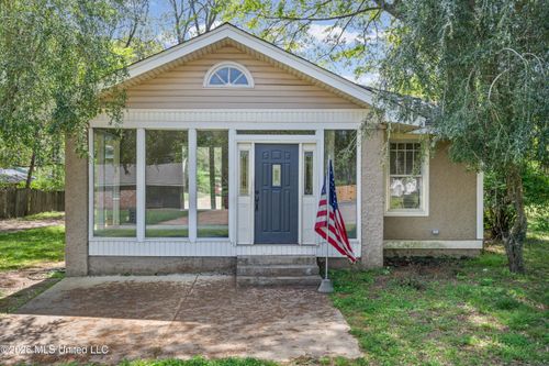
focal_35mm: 31
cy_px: 183
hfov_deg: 60.3
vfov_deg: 42.3
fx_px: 473
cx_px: 274
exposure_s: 1/125
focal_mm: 31
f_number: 9
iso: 800
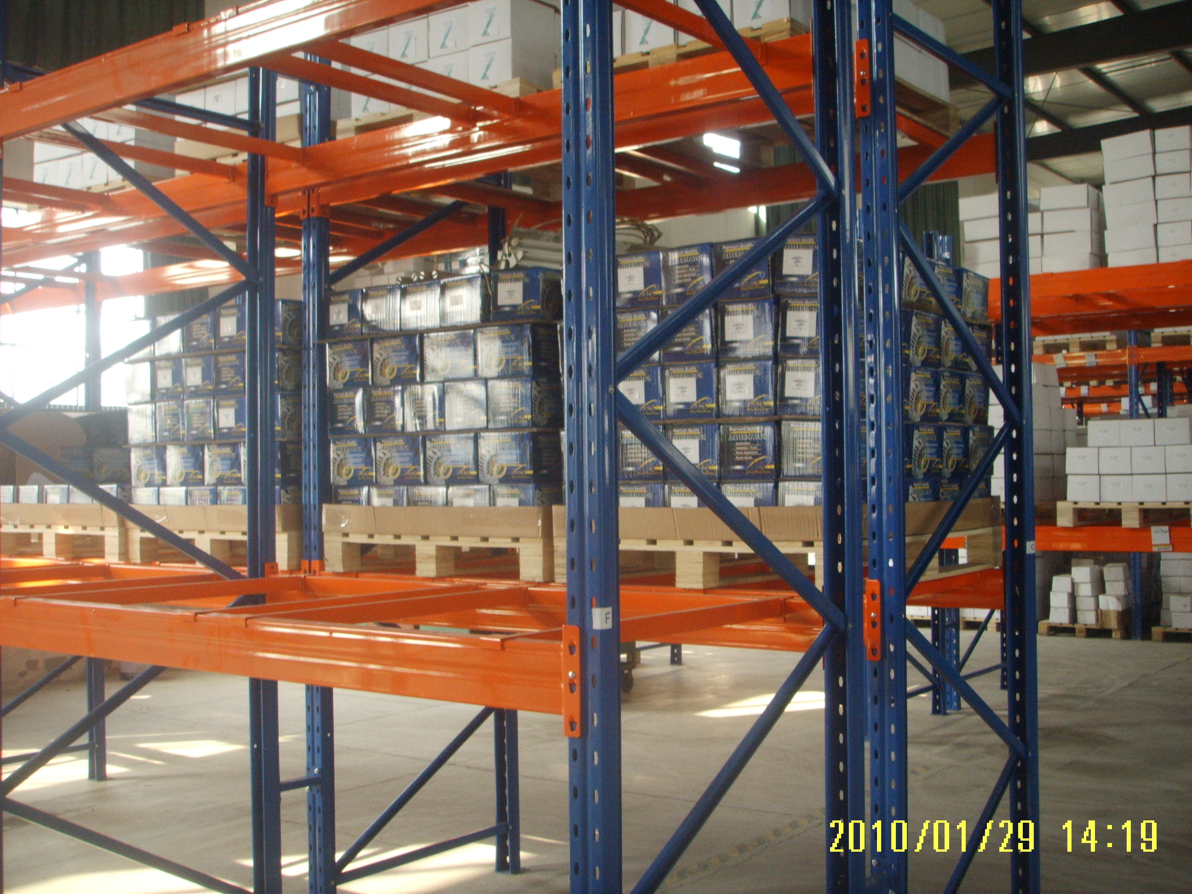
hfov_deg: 47.9
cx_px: 596
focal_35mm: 39
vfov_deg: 36.8
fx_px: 1343
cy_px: 447
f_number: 3.5
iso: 152
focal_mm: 6.6
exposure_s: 1/45
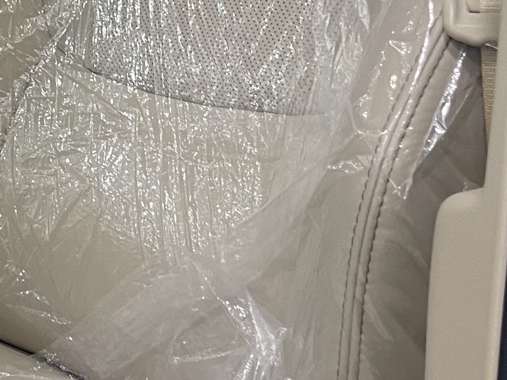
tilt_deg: -0.6
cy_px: -80
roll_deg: +3.7
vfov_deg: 14.4
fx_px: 1450
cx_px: -370
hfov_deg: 16.9
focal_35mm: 99
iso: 80
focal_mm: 4.2
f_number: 1.6
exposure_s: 1/50
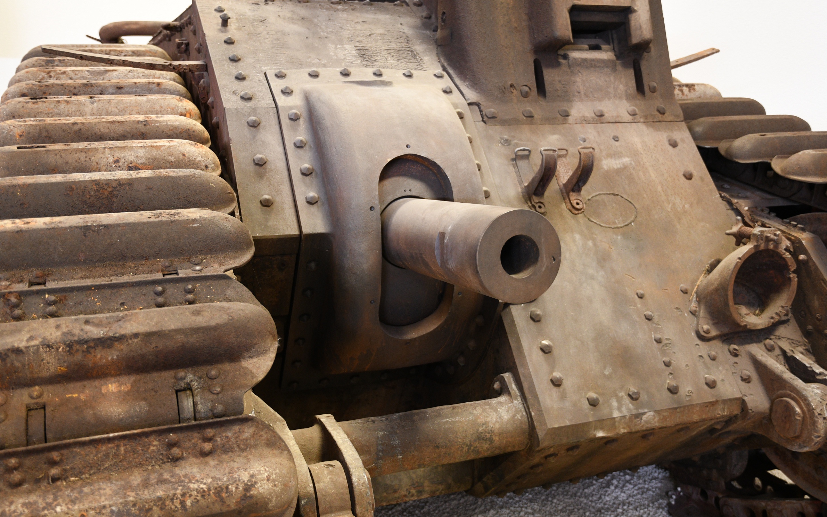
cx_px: 416
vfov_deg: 34.4
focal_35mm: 37
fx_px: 834
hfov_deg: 52.8
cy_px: 243
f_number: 3
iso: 800
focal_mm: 24
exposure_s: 1/30
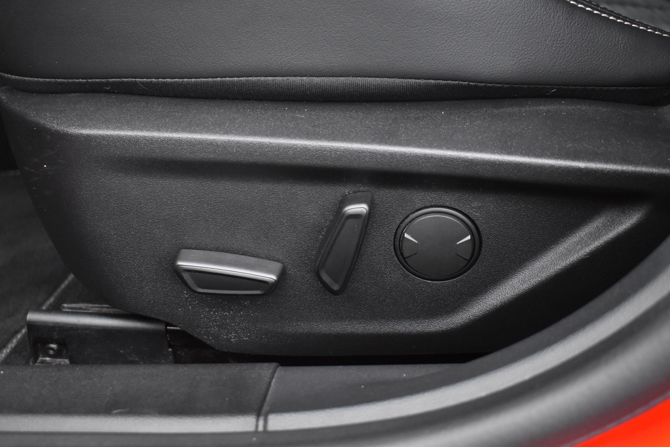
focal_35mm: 45
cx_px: 335
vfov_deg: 29.9
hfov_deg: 43.6
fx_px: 837
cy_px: 224
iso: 3200
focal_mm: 30
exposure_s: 1/8
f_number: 4.2
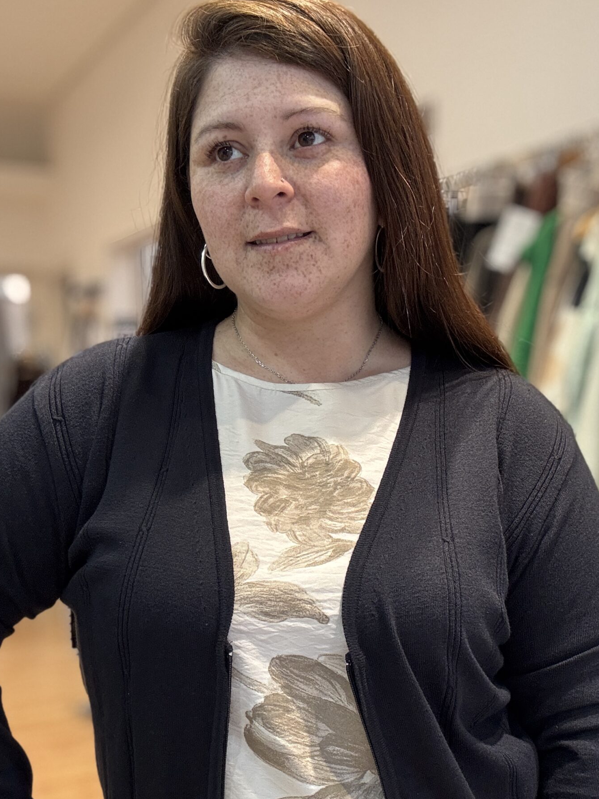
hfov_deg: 33.6
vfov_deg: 43.0
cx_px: 290
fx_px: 992
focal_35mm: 43
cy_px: 556
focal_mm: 2.69
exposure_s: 1/50
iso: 125
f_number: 1.9
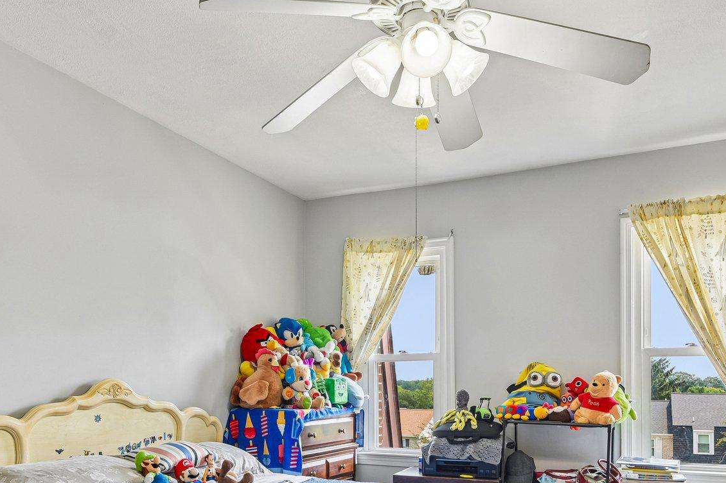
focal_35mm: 29
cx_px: 363
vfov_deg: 43.0
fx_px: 585
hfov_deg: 63.7
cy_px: 382
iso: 400
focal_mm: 16
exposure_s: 1/40
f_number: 8
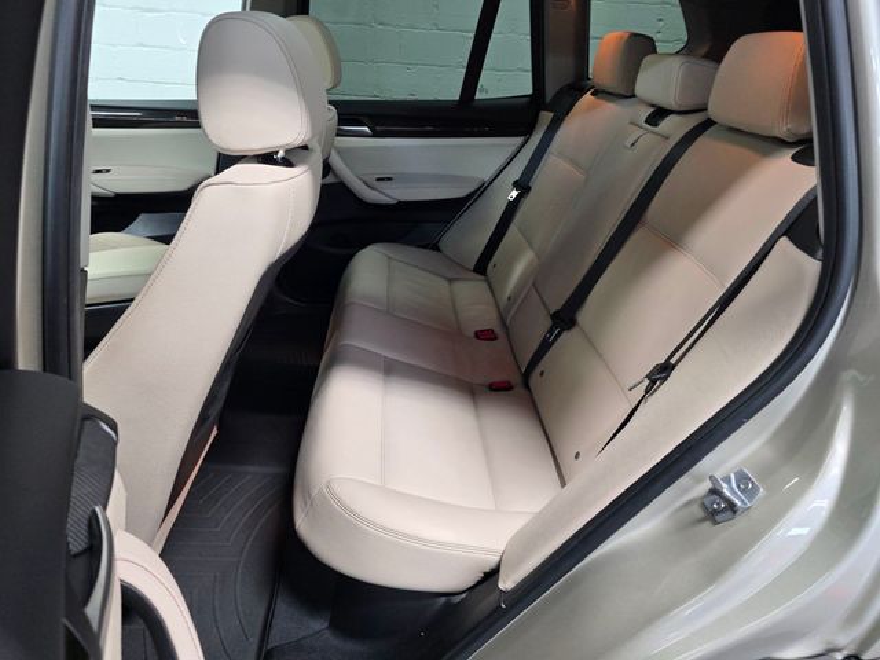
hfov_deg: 73.9
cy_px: 330
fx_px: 585
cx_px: 440
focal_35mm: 23
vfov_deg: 58.9
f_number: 1.7
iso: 250
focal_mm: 6.3
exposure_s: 1/120
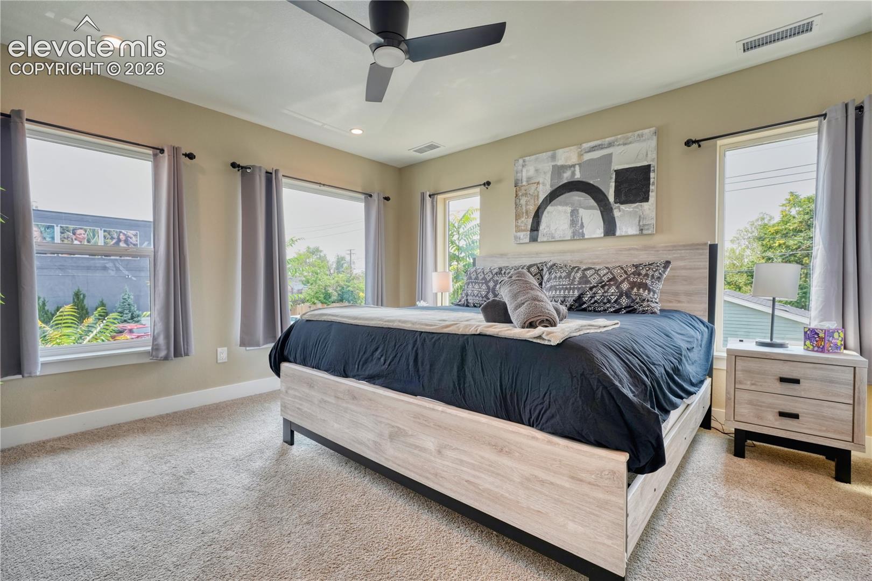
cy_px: 290
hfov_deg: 100.4
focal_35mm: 15
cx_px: 436
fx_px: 363
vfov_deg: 77.3
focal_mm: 15
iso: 1250
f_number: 7.1
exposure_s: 1/60
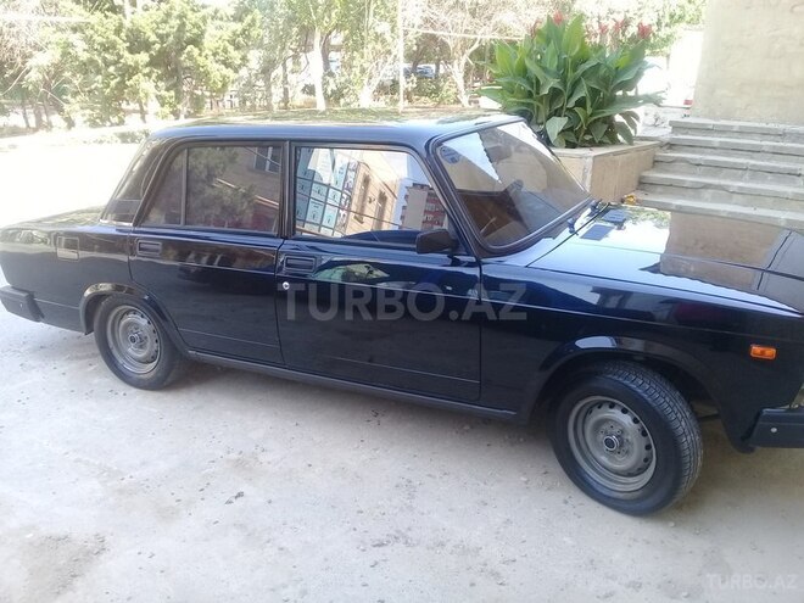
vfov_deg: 45.4
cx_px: 402
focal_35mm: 31
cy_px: 302
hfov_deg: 58.4
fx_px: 720
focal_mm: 3.3
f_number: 2.2
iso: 50
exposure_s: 1/108
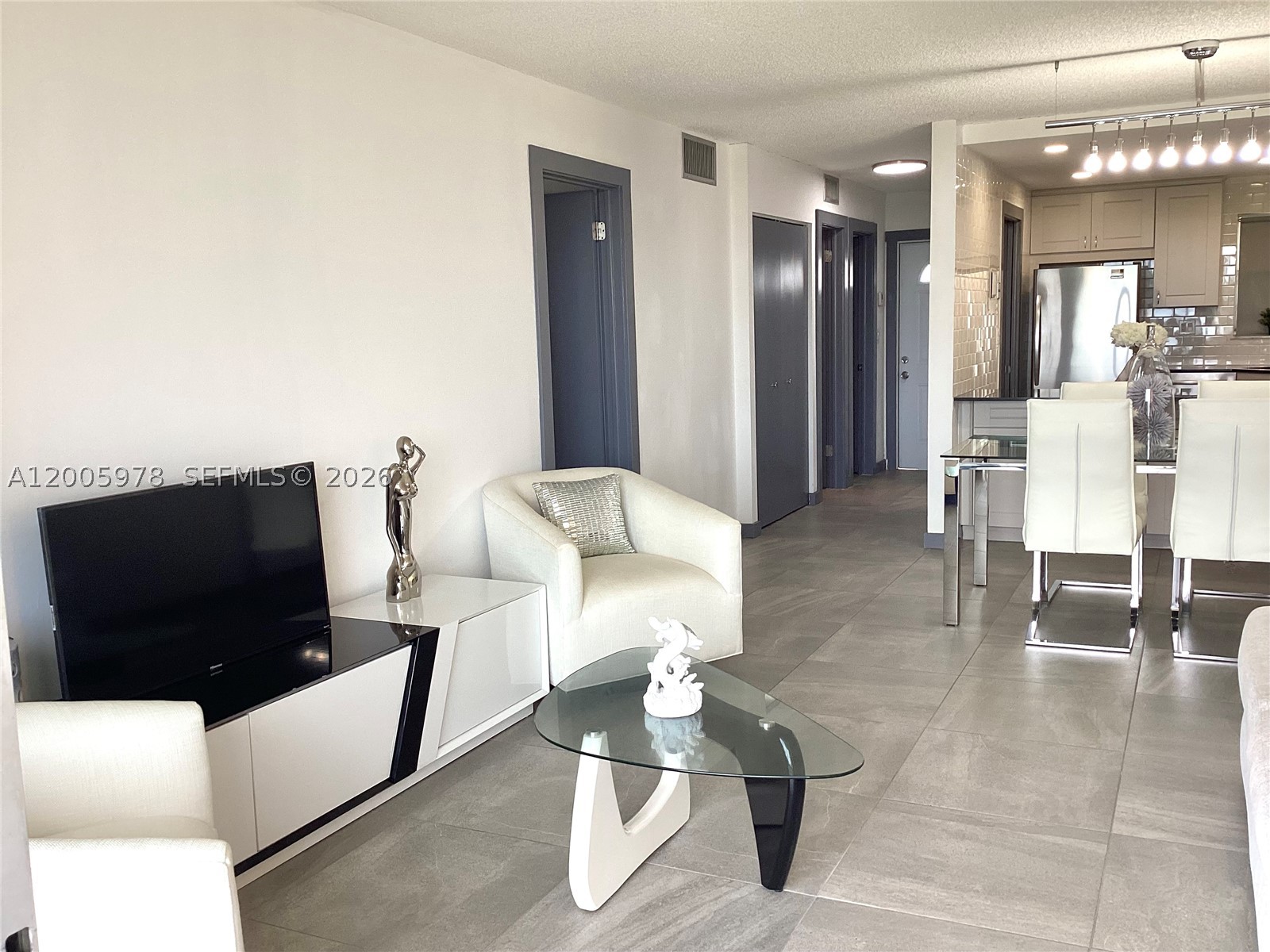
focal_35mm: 31
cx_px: 635
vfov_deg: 45.4
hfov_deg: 58.4
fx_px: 1137
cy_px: 476
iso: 80
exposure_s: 1/120
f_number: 2.4
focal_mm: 3.3
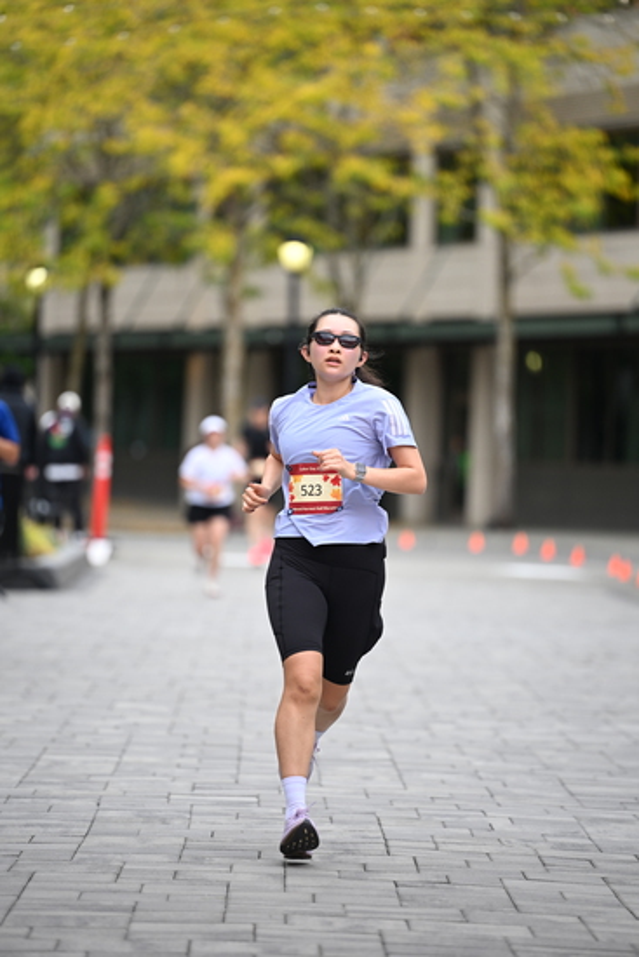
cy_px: 478
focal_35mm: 185
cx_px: 320
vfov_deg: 11.1
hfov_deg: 7.4
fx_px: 4922
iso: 640
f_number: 2.8
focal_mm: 185
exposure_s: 1/2000
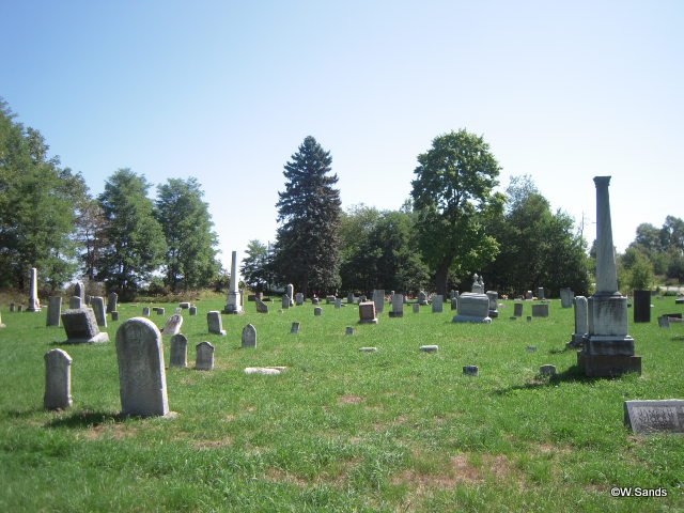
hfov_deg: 58.4
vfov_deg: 45.4
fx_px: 613
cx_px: 342
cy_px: 256
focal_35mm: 31
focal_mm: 5.6
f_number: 2.8
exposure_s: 1/640
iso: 100
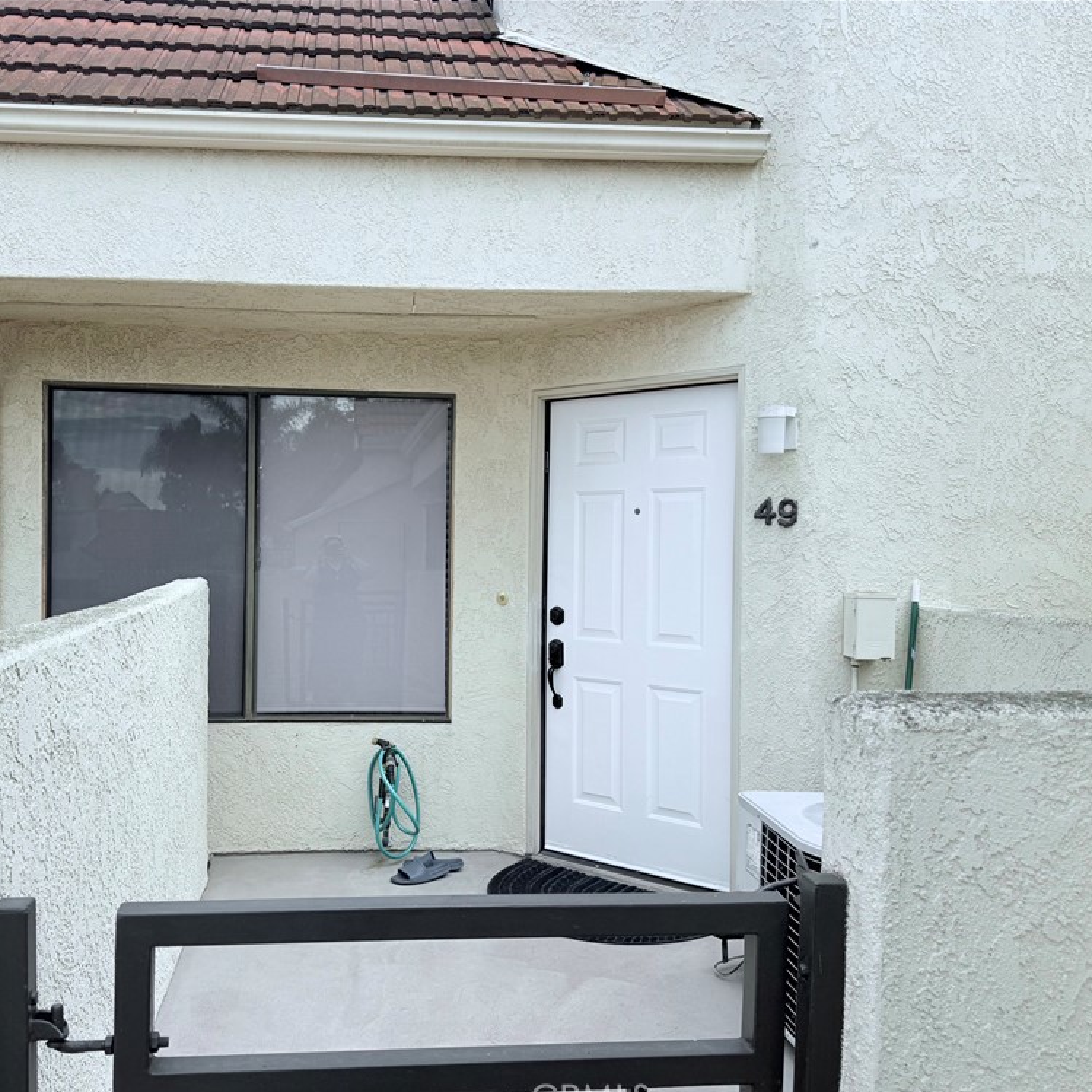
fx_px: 1035
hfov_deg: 55.0
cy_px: 558
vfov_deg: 55.6
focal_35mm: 29
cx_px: 408
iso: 80
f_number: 1.78
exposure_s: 1/2370
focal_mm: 6.76
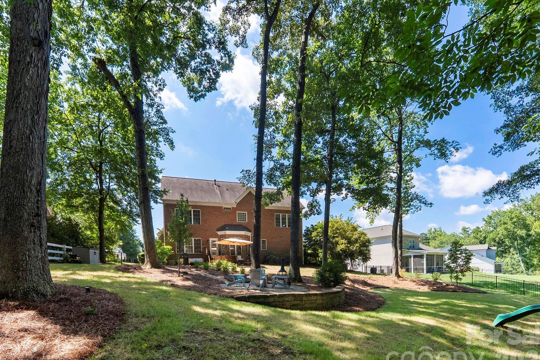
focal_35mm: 15
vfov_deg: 77.3
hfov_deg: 100.4
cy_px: 187
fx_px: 225
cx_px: 267
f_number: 9
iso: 1250
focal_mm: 14
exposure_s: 1/400
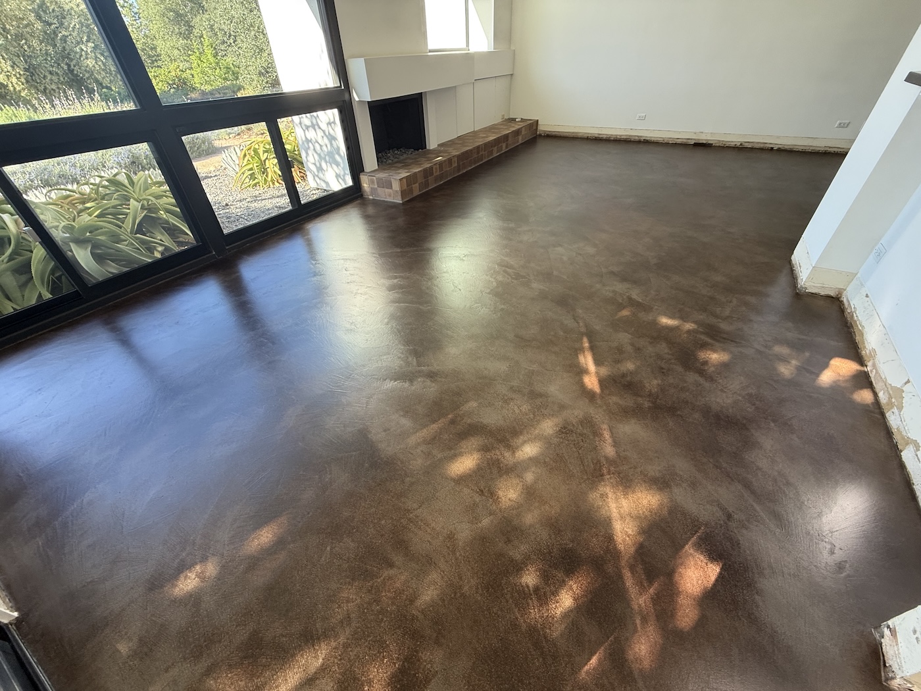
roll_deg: +1.3
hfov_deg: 102.1
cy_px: 346
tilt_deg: -38.5
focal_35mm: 14
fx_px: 372
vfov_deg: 85.7
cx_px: 460
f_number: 2.2
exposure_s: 1/99
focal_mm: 2.22
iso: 100
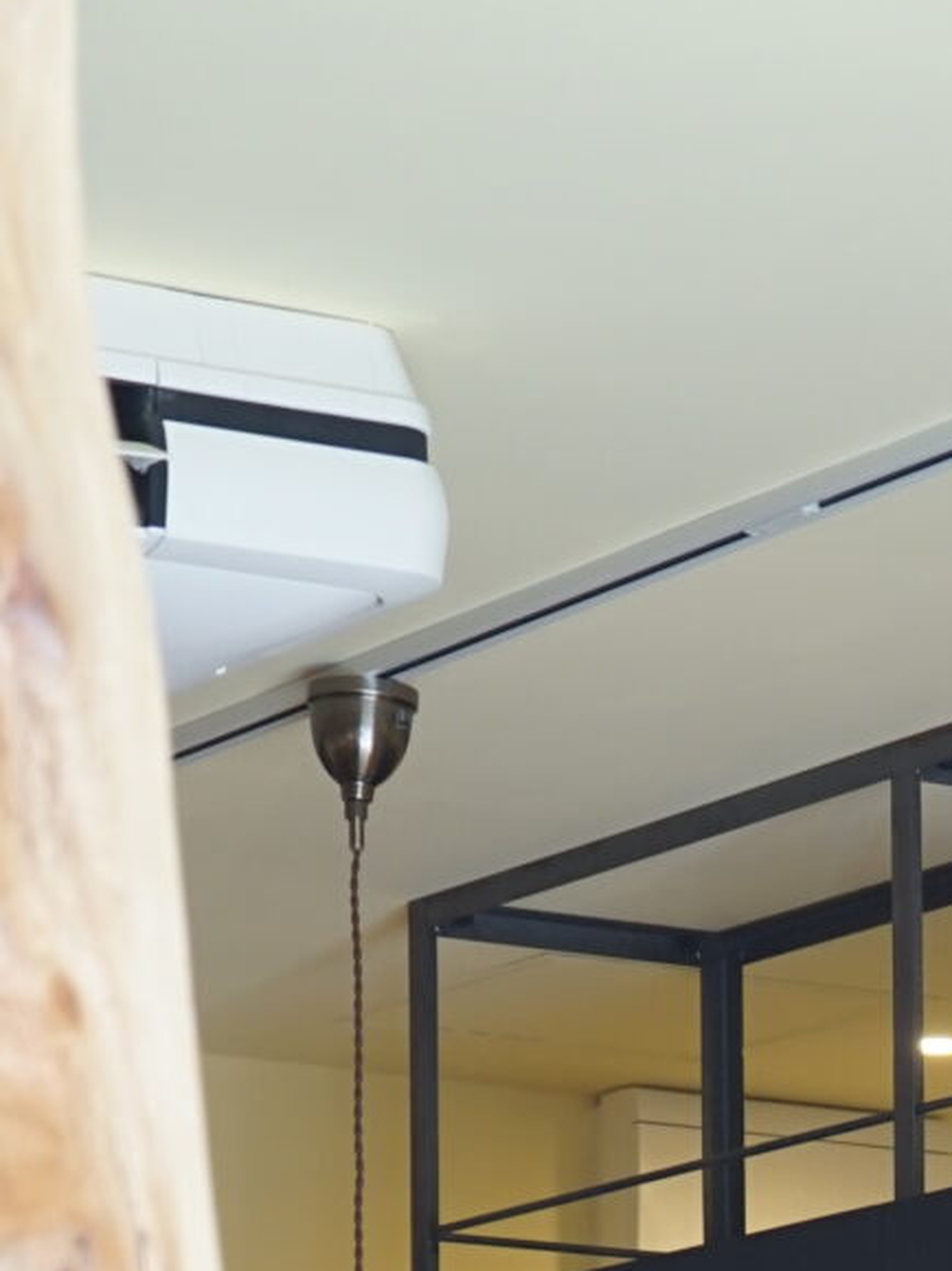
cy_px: 1732
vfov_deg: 11.3
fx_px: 6236
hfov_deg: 8.6
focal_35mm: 170
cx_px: 1100
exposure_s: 1/60
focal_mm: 40
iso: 500
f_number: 4
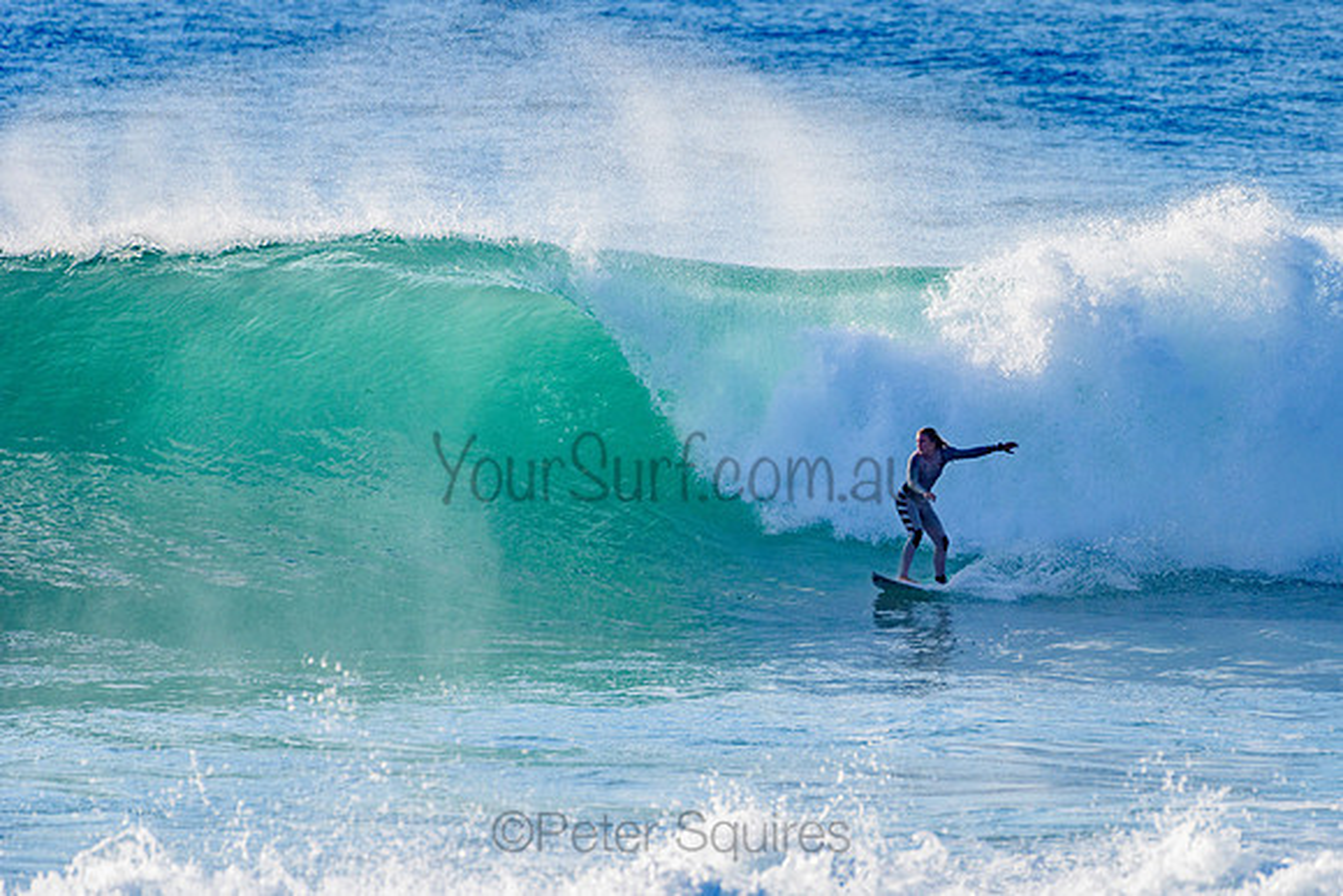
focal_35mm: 613
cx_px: 824
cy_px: 479
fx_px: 22881
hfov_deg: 3.4
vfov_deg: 2.2
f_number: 5.6
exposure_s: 1/2000
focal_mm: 500
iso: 200
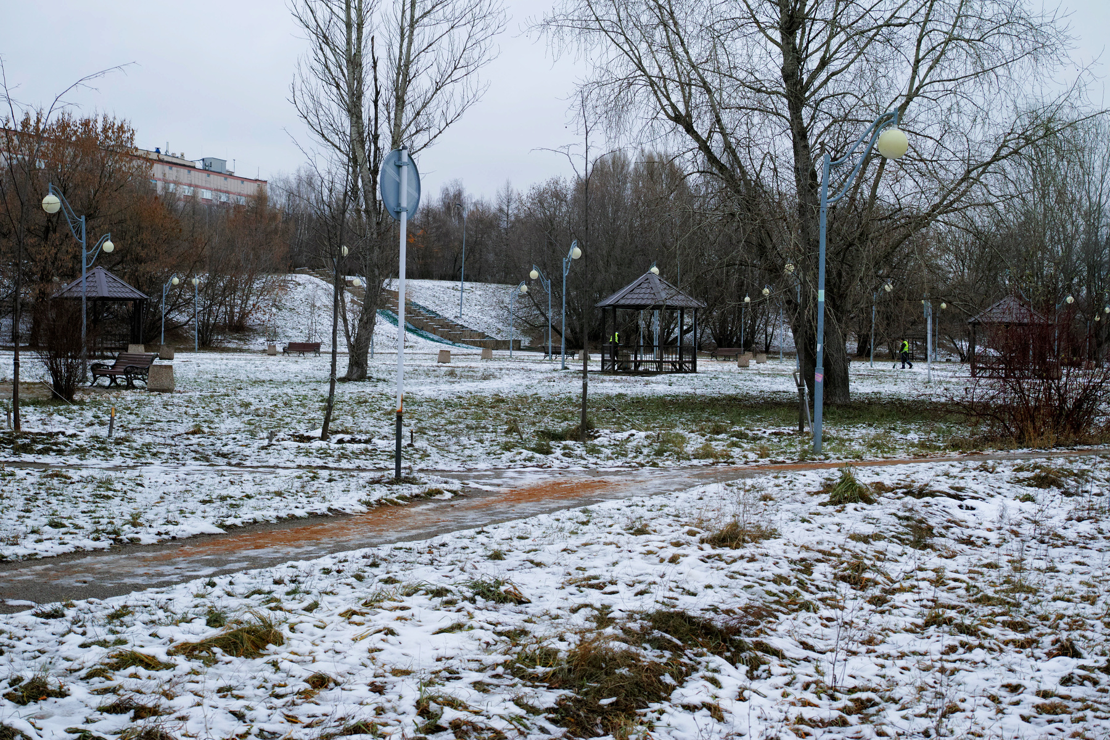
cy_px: 370
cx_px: 555
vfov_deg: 29.9
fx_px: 1387
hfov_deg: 43.6
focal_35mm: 45
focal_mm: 30
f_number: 5.6
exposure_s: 1/80
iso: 100
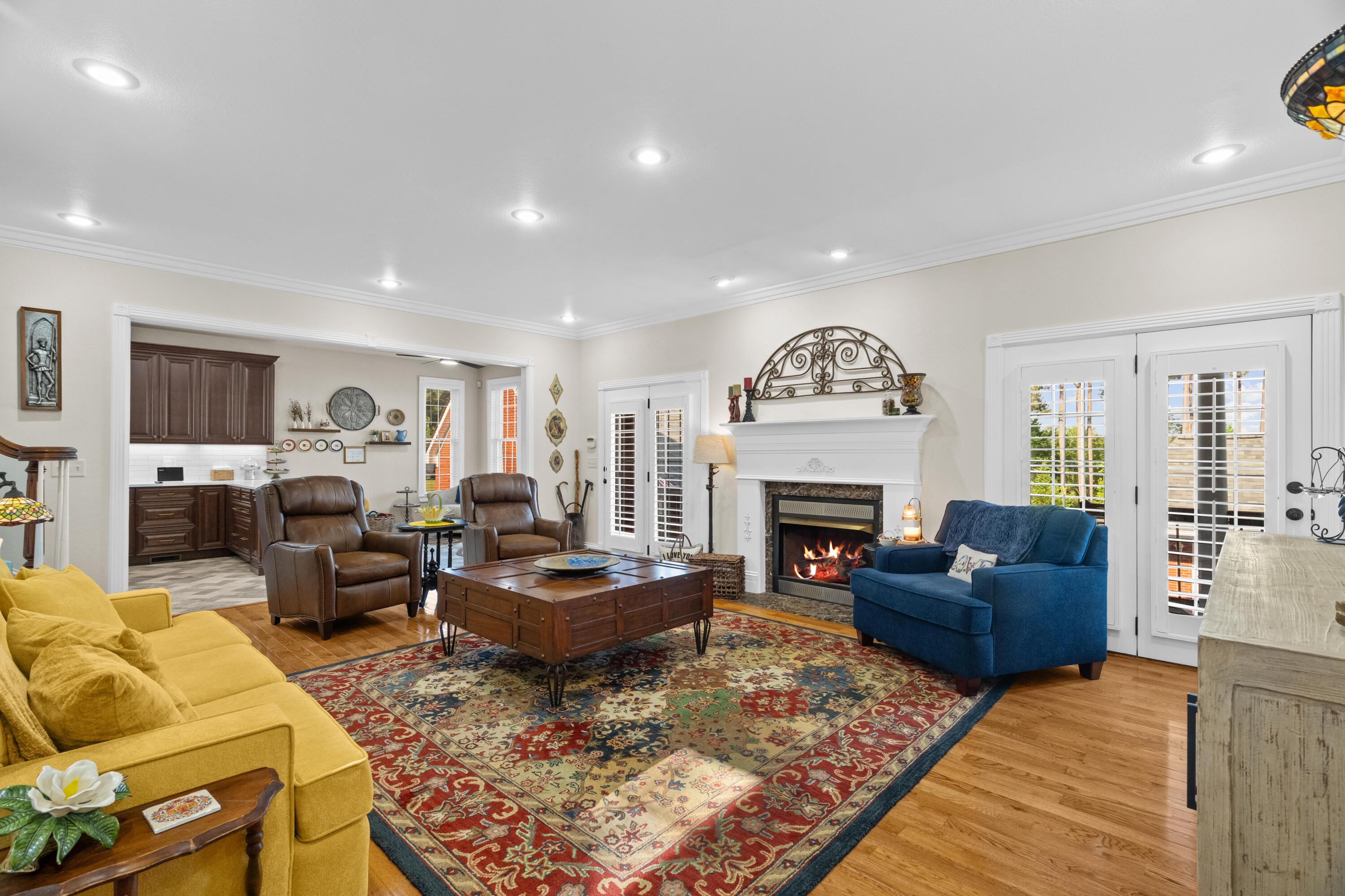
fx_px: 598
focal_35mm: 16
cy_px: 448
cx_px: 672
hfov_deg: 96.7
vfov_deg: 73.7
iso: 1600
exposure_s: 1/8
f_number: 8
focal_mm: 16
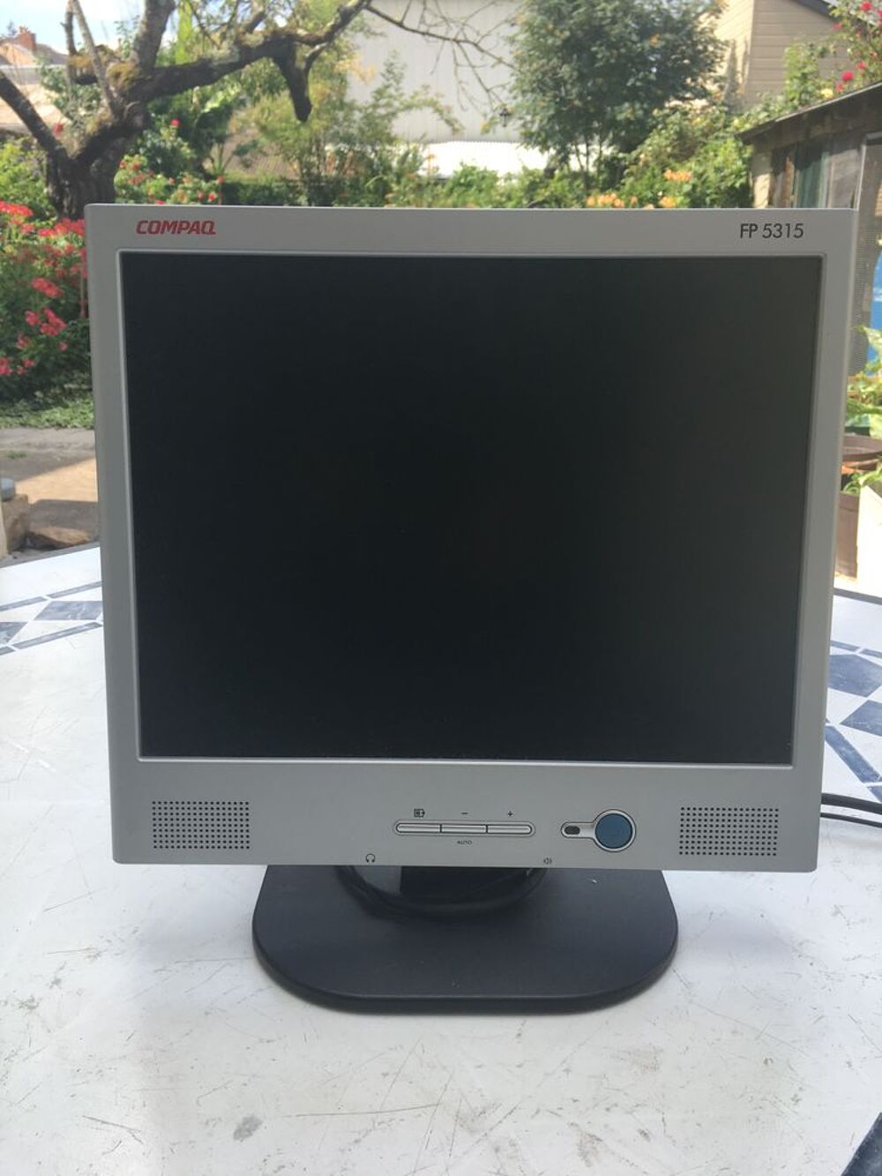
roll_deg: +0.9
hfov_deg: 48.2
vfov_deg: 61.7
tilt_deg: -18.9
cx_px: 441
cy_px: 588
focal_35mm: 29
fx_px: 985
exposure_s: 1/534
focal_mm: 4.15
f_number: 2.2
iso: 25
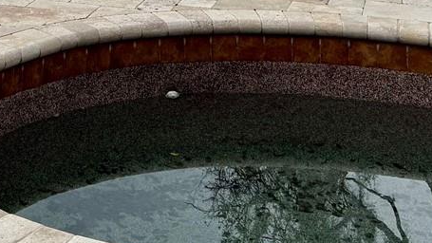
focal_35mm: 92
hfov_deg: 22.2
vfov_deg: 11.8
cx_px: -13
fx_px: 1054
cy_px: -243
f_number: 1.78
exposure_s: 1/1901
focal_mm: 6.76
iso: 80
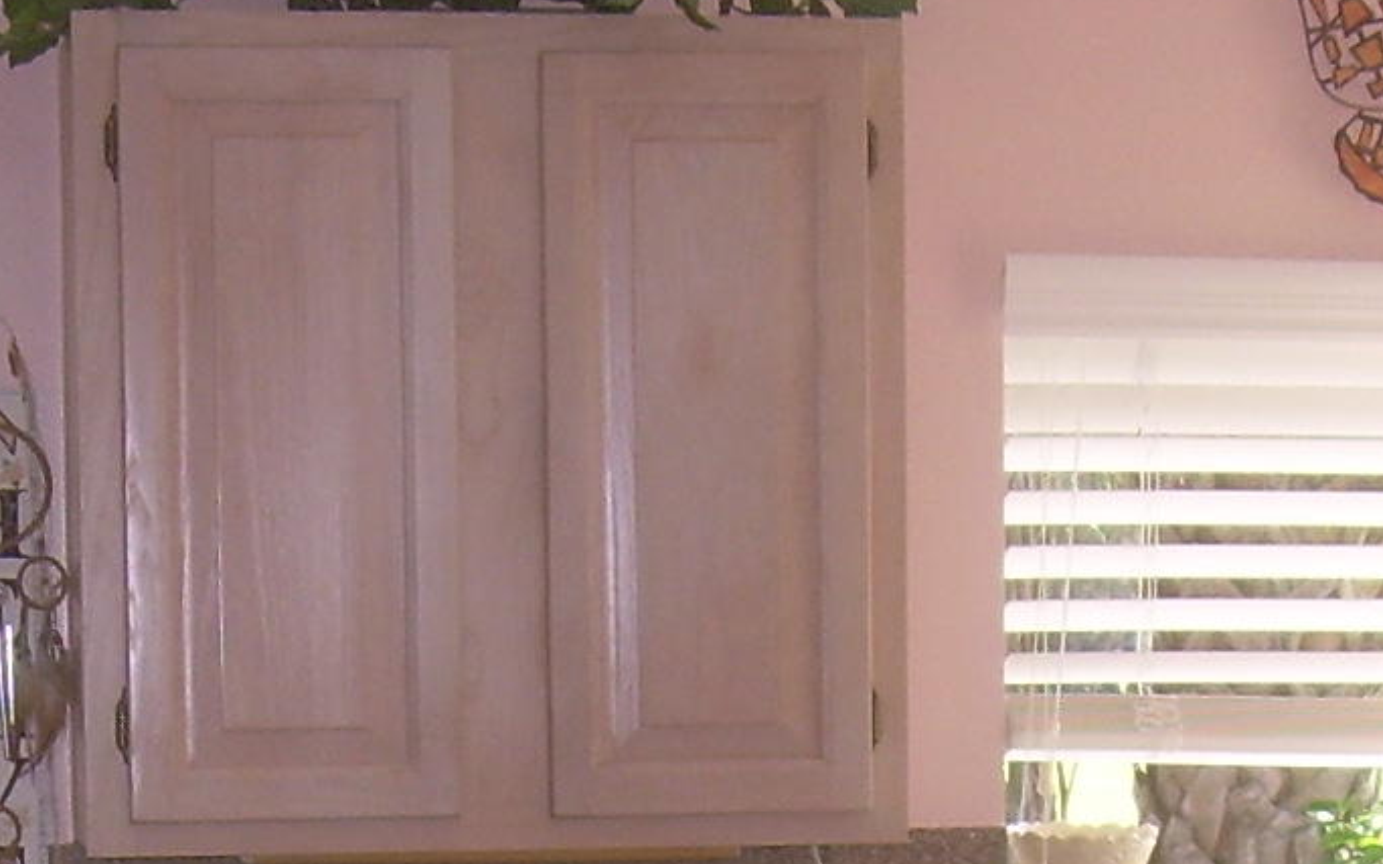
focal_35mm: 134
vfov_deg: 9.5
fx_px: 5051
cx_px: 697
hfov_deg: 15.6
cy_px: 1240
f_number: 2.8
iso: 50
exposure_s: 1/60
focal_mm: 6.3
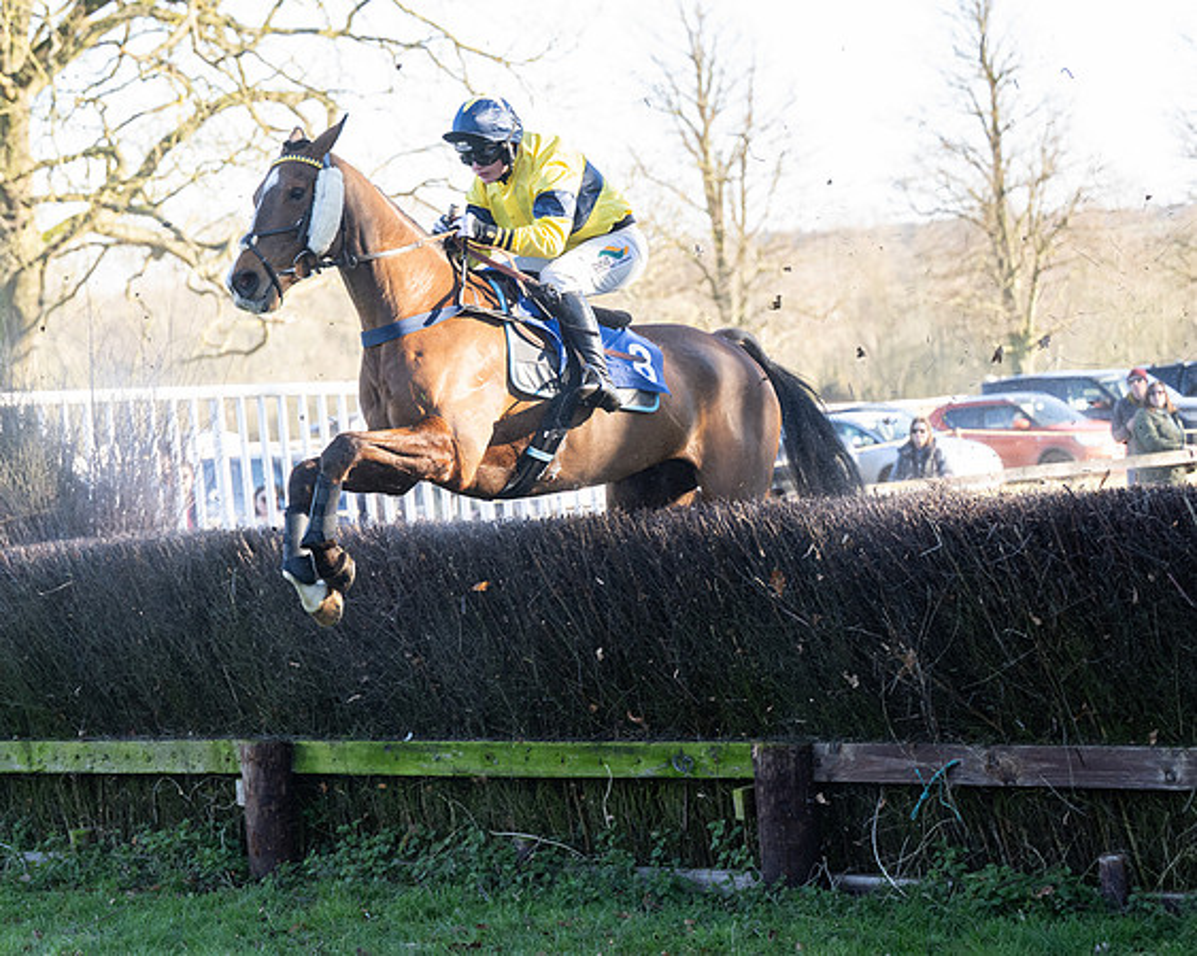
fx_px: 3762
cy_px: 511
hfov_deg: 18.0
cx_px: 416
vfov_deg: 14.5
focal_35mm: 106
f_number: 2.8
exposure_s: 1/1250
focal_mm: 70
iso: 800
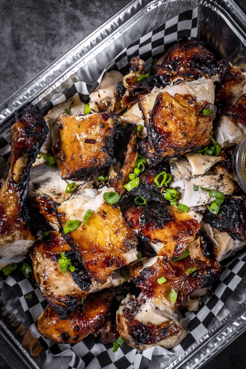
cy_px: 184
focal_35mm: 35
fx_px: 359
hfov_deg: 37.9
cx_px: 123
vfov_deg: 54.4
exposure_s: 1/160
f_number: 6.3
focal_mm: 35
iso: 6400
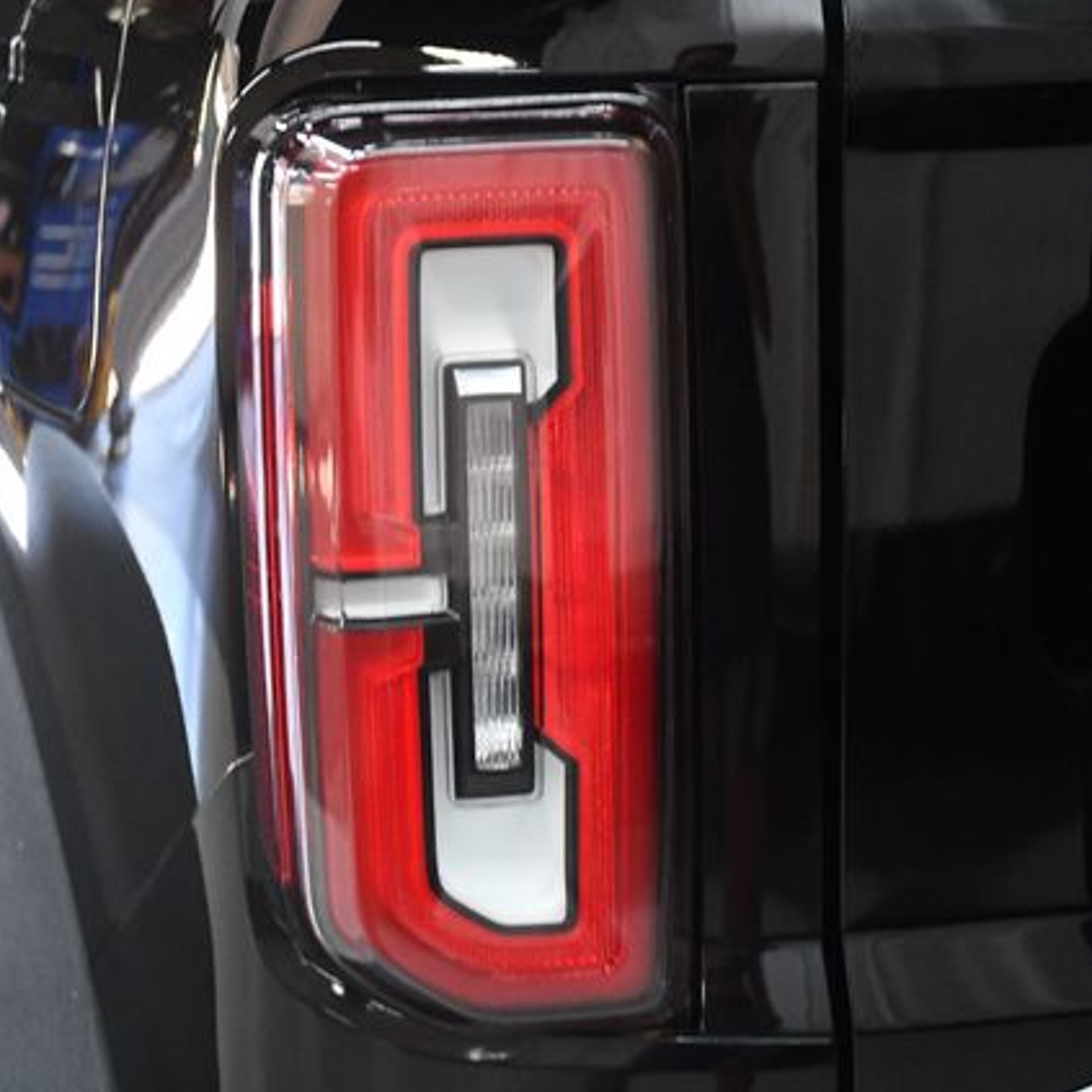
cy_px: 545
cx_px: 594
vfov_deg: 21.4
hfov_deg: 21.4
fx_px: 2891
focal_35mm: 81
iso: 3200
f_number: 4.5
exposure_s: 1/100
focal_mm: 42
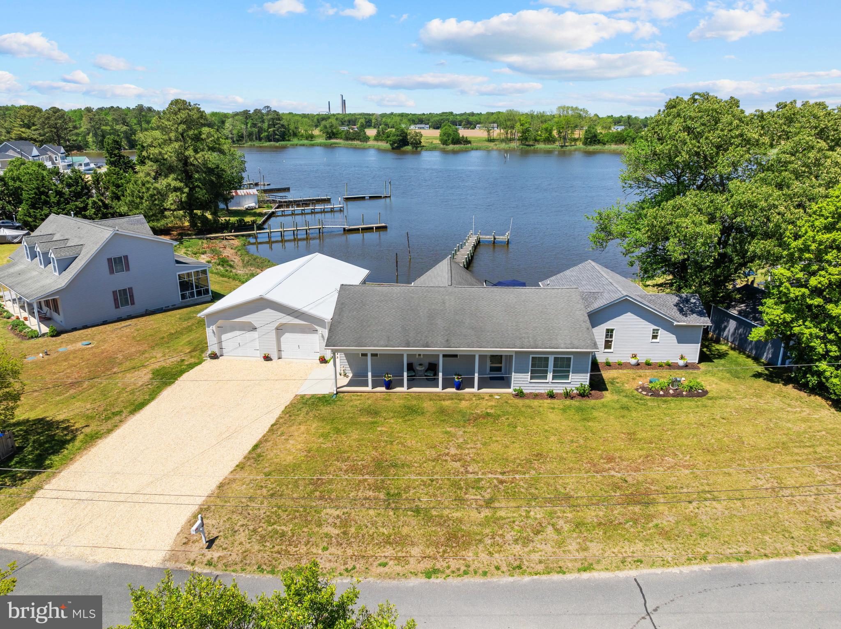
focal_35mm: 24
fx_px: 583
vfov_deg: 56.8
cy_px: 314
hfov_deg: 71.6
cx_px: 420
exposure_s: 1/2000
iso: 100
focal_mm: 12.29
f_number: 2.8
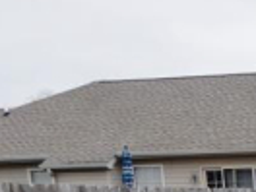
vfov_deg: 11.1
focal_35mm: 121
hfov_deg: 14.2
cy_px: 386
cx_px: 476
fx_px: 895
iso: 80
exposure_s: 1/320
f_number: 3.4
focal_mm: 4.3
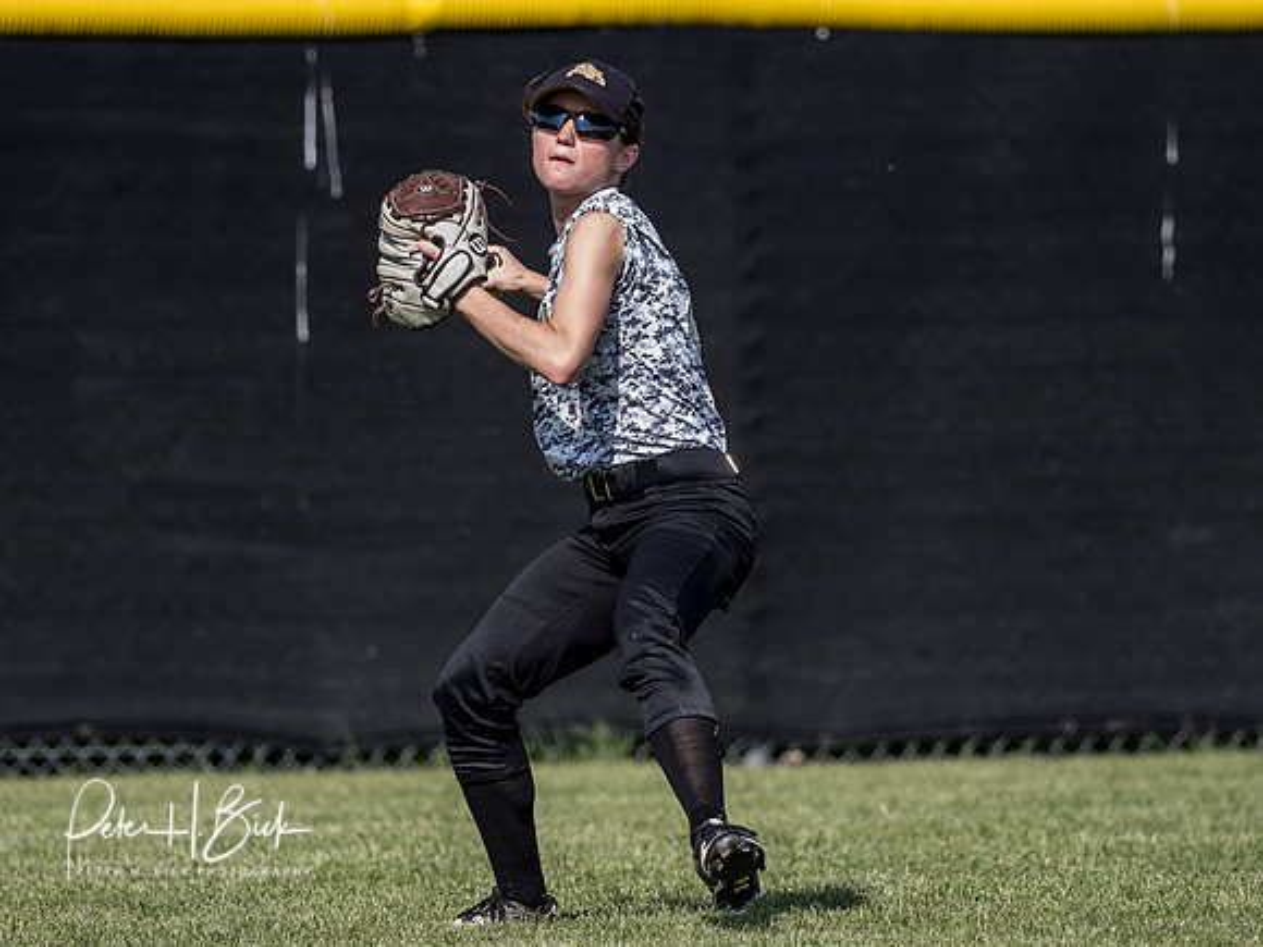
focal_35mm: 708
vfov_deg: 2.1
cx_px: 656
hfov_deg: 2.8
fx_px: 25838
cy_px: 476
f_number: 4
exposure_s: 1/2000
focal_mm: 300
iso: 500
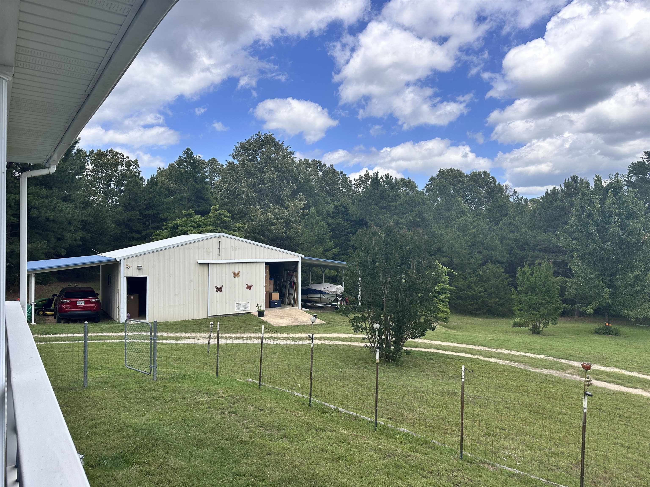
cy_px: 244
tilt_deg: +0.3
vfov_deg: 56.8
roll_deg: -0.6
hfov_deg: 71.6
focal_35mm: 24
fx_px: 451
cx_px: 325
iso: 80
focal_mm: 6.86
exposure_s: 1/3861
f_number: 1.78
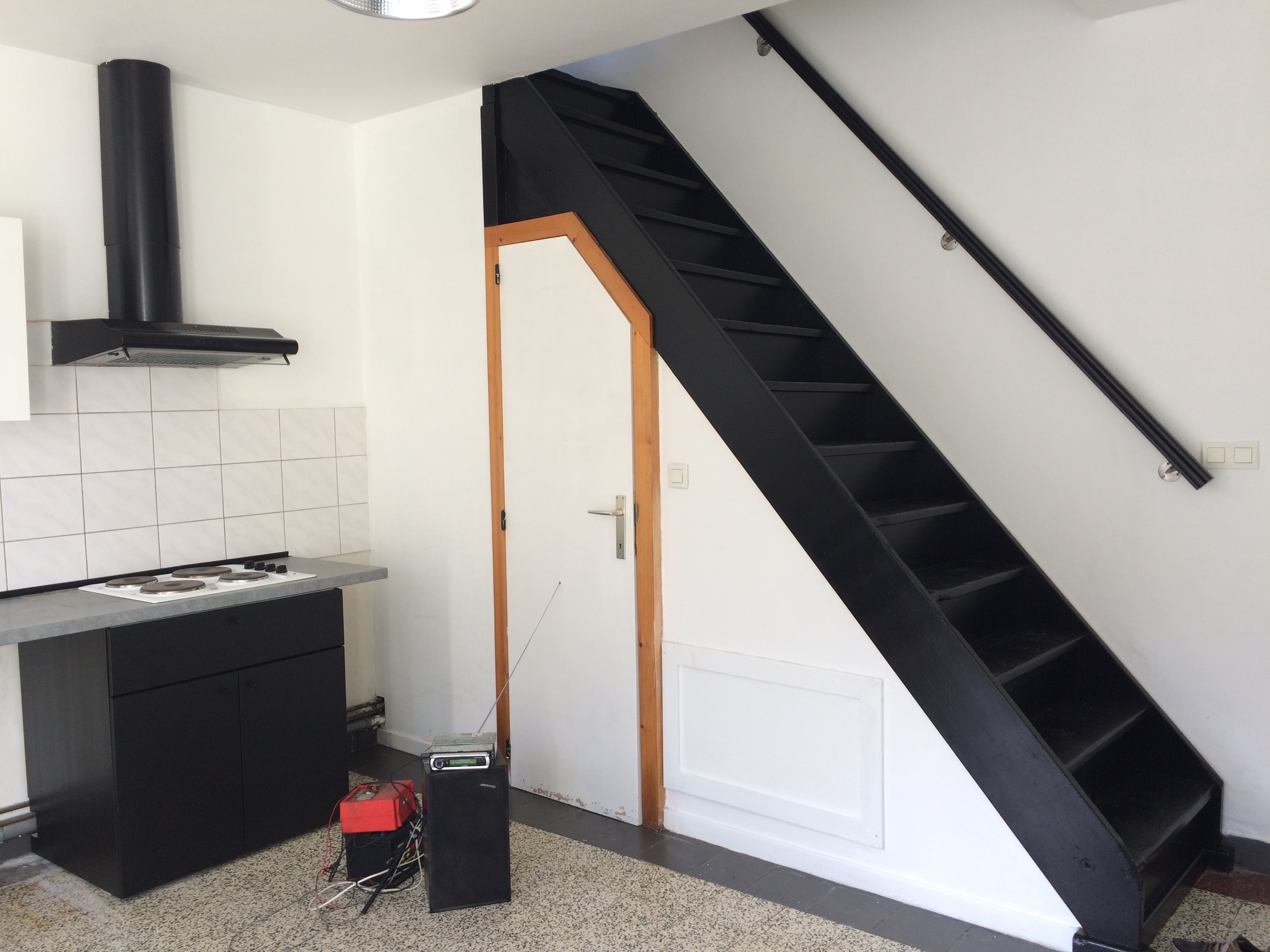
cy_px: 476
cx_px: 635
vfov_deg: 48.2
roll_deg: +1.2
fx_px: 1064
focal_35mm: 29
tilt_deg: -7.9
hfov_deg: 61.7
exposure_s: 1/50
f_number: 2.2
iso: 40
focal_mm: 4.15
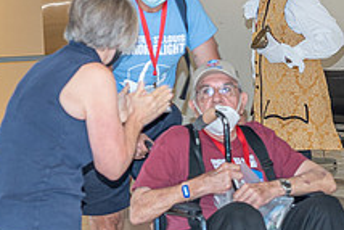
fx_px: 1606
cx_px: 230
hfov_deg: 12.2
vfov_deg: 8.2
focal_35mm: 168
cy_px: 86
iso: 500
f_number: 4.5
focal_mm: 50
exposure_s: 1/60
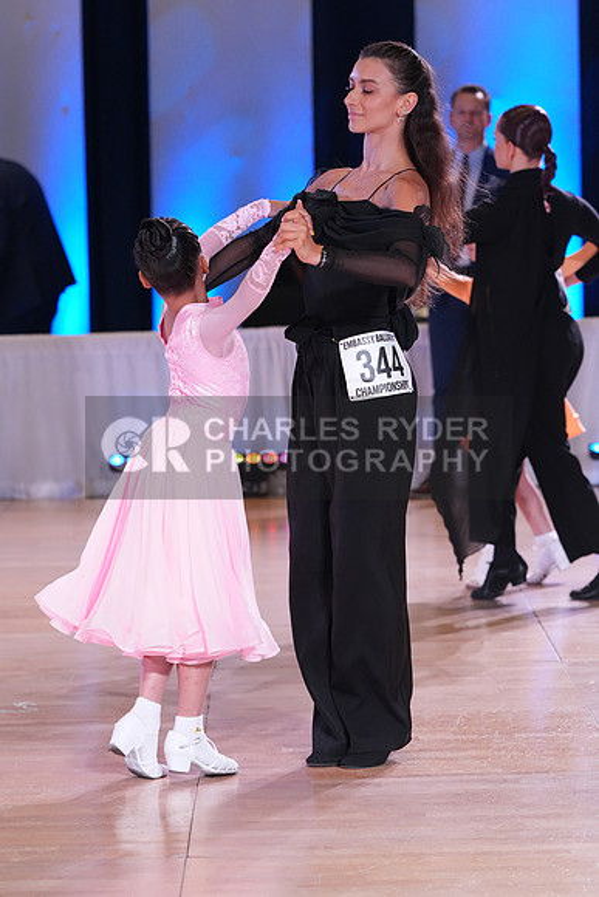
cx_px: 300
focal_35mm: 146
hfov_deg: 9.4
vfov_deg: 14.1
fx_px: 3641
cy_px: 448
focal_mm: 146
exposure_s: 1/250
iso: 3200
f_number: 5
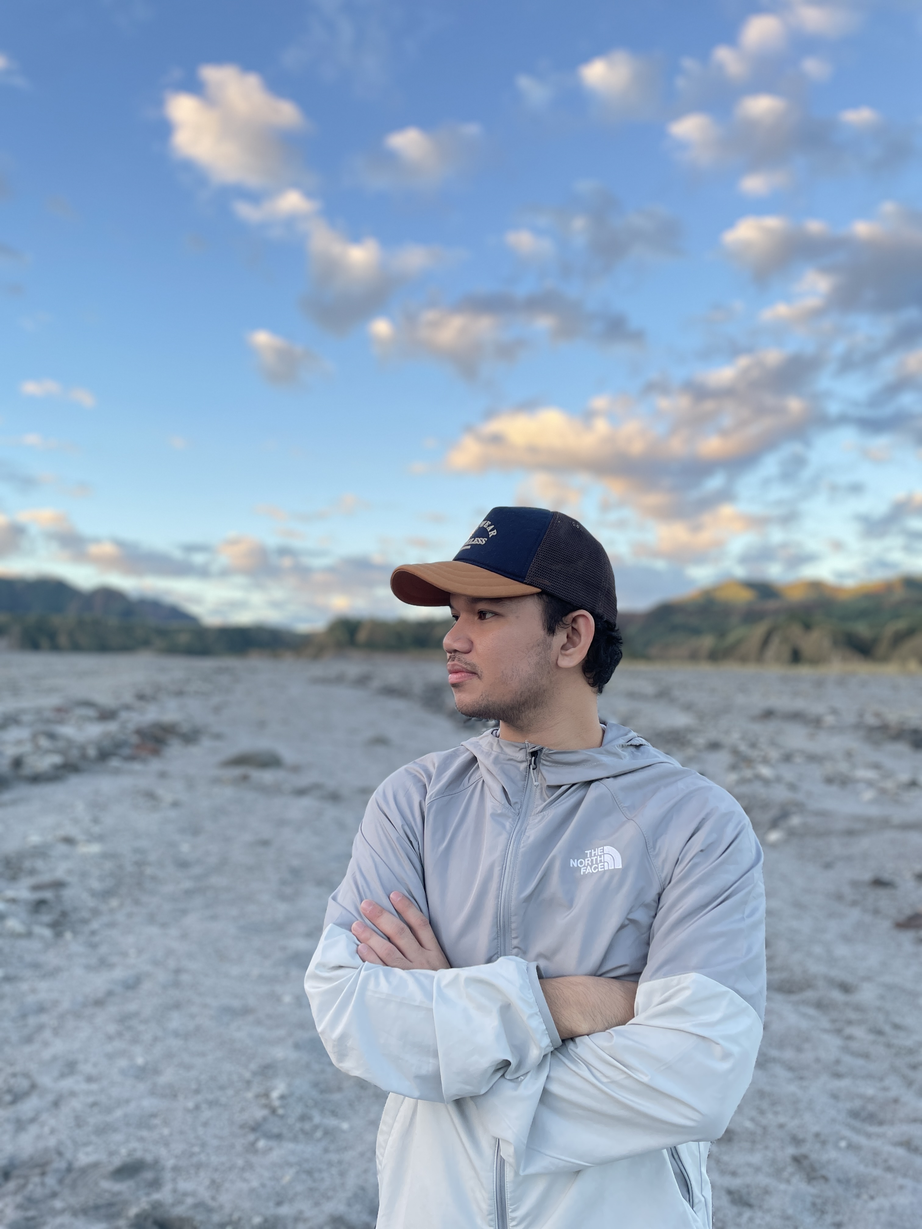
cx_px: 461
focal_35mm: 26
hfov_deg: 53.1
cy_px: 614
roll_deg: +0.3
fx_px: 923
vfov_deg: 67.3
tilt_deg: +5.0
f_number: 1.6
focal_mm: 4.2
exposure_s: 1/337
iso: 50
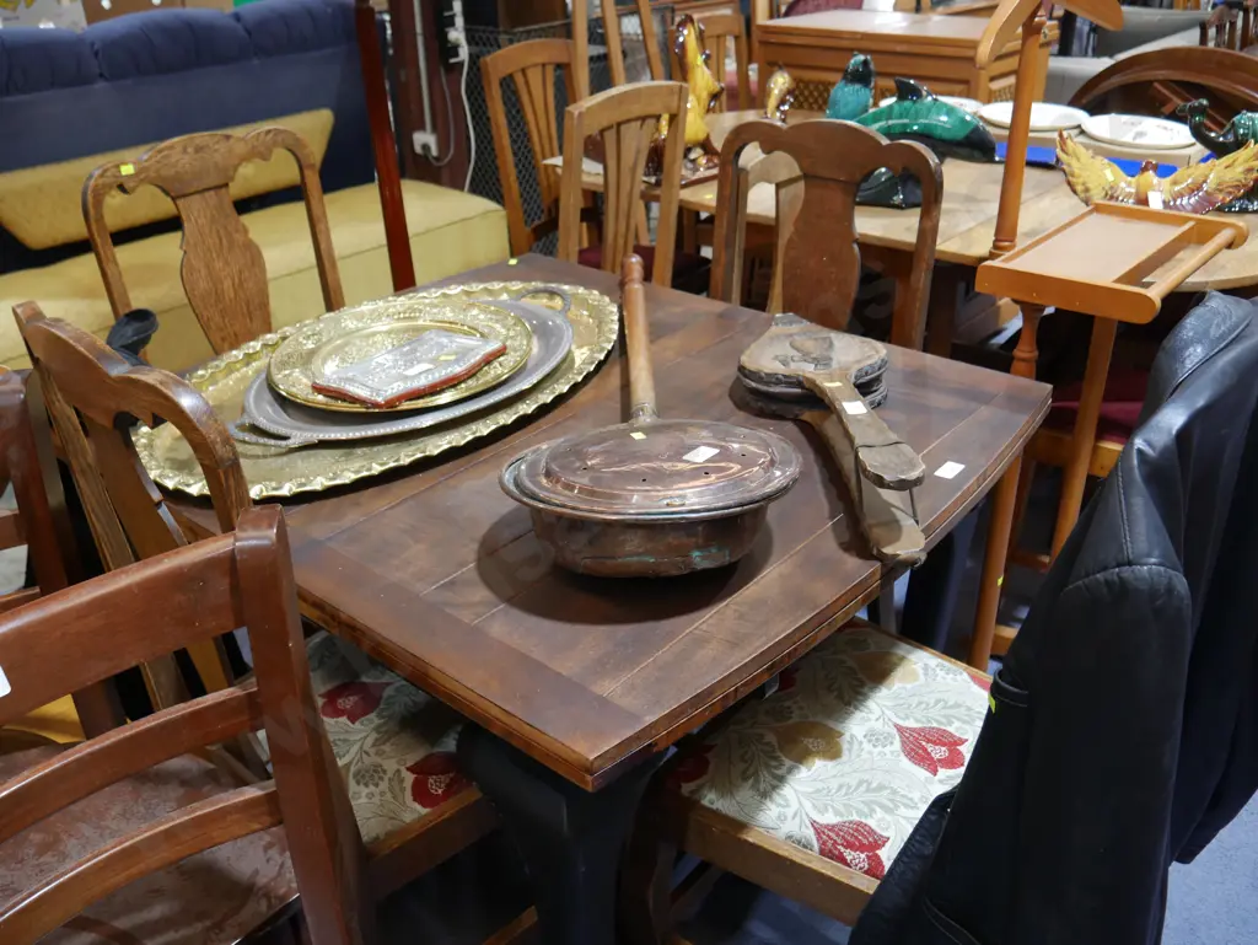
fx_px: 1091
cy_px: 472
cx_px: 629
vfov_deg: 46.8
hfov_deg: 59.9
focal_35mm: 30
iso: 500
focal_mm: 15
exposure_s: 1/60
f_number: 3.6
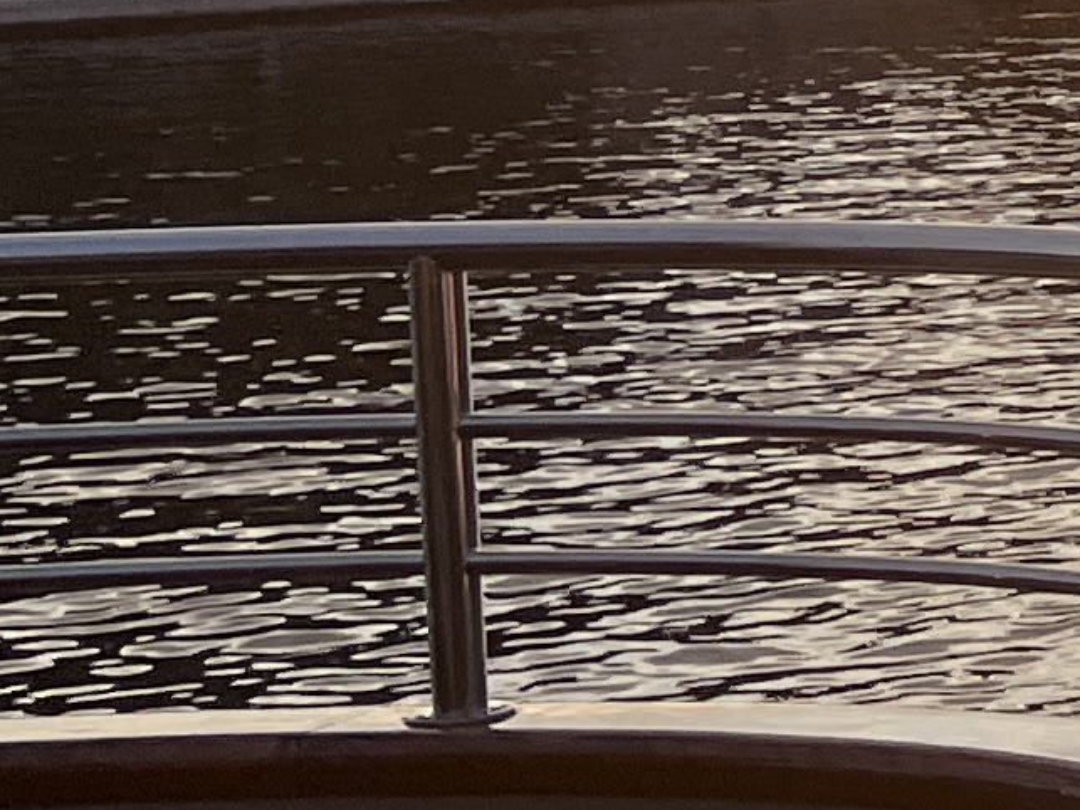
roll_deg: +0.8
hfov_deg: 9.6
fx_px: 5085
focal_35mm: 163
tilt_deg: -1.7
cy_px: -103
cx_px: 3169
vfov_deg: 9.0
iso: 50
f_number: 1.6
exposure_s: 1/1339
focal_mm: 5.1
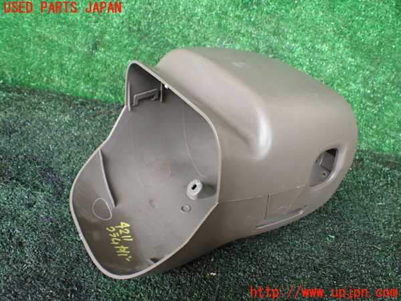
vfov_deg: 46.8
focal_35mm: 30
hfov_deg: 60.0
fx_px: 348
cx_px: 200
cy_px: 150
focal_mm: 5.4
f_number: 2.3
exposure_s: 1/125
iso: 500
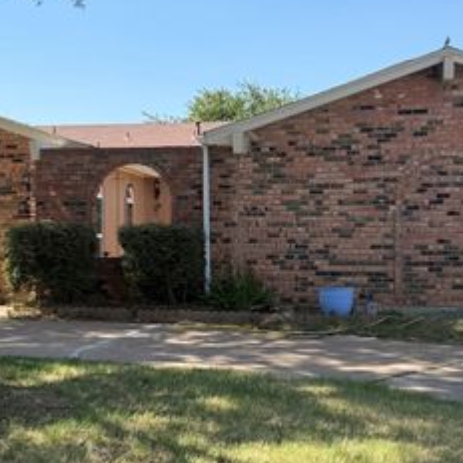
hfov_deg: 28.1
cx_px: 176
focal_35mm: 61
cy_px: 223
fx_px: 923
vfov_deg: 28.2
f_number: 1.78
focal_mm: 6.76
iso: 80
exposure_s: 1/2611
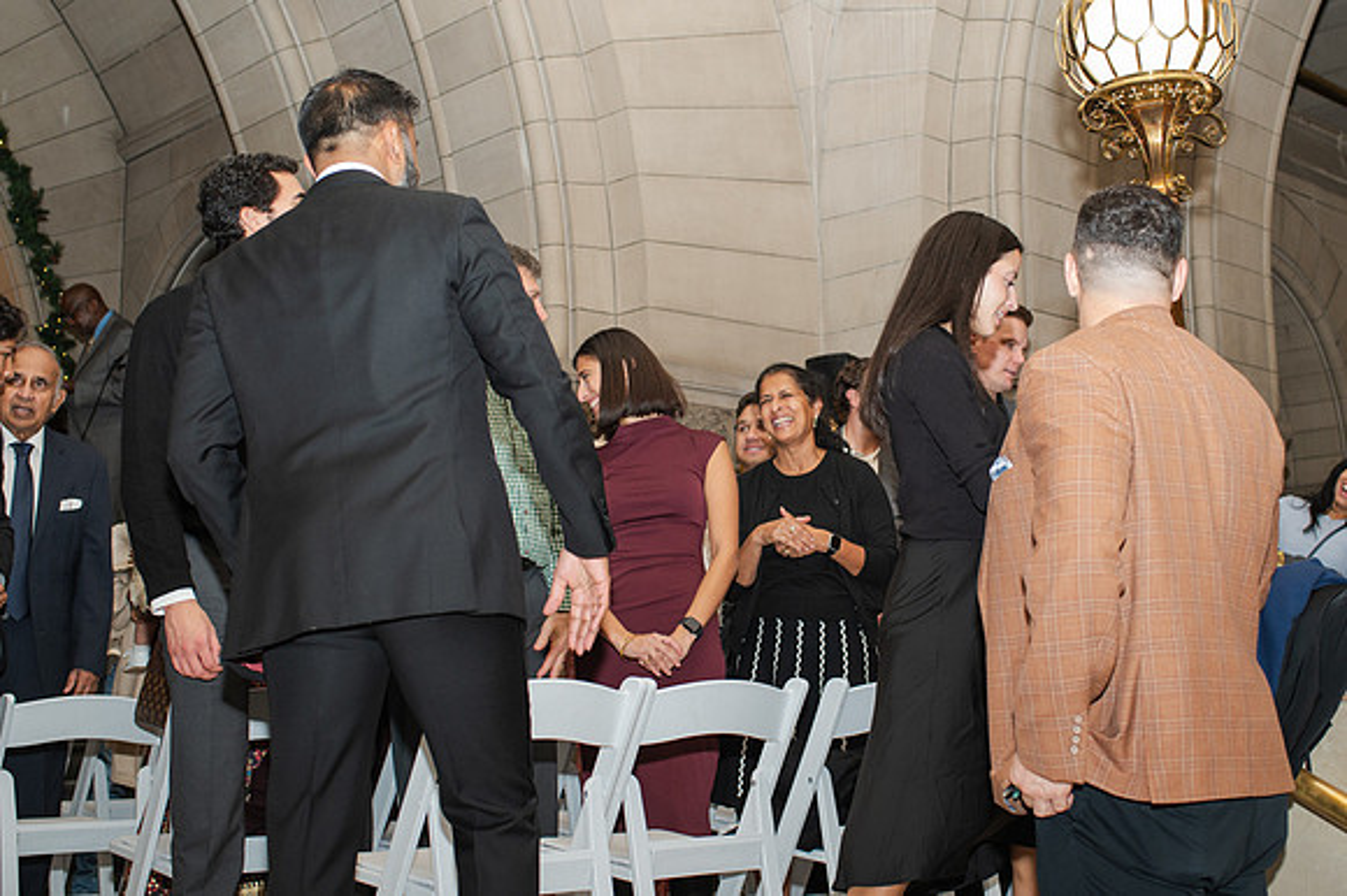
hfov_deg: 41.7
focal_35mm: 47
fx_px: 1766
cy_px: 444
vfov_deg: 28.5
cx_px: 762
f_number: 3.5
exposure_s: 1/200
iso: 1000
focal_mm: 35
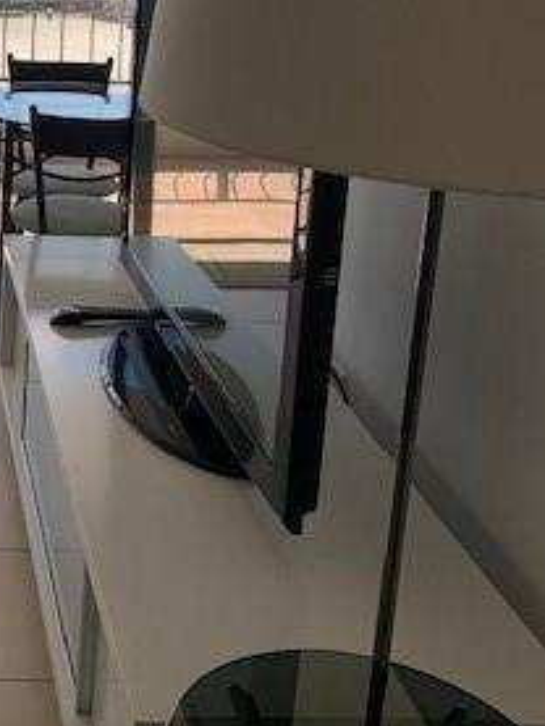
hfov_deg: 23.1
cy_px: 165
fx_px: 1259
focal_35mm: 60
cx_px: -42
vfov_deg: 31.5
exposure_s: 1/716
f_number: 1.8
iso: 25
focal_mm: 4.25
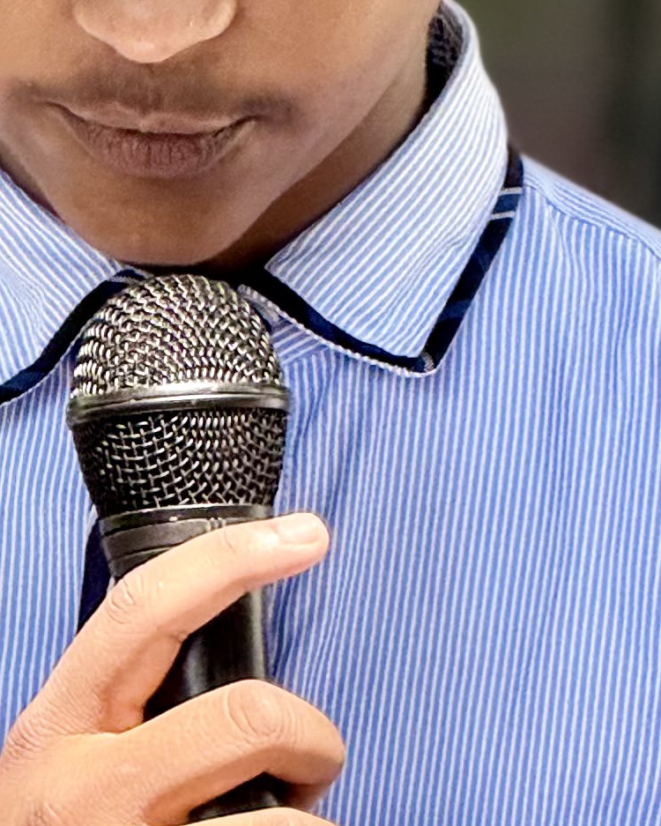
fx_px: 12321
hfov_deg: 3.1
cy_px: 675
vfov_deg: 3.8
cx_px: 249
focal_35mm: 504
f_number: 2.8
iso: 64
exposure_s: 1/165
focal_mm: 15.66
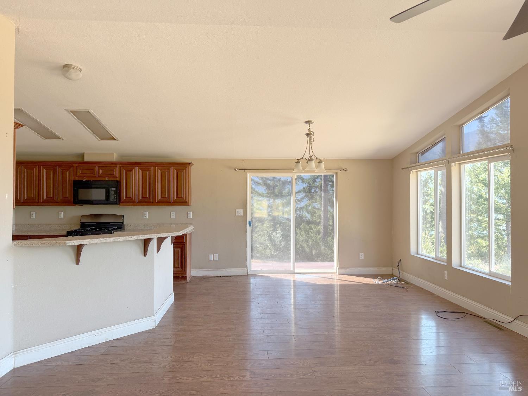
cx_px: 264
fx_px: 366
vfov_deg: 56.8
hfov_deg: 71.6
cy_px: 198
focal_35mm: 24
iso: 100
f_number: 1.78
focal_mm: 6.76
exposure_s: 1/155
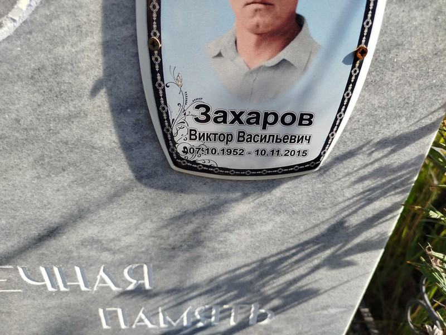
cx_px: 223
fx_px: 309
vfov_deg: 56.8
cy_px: 168
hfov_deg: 71.6
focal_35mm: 24
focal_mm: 5.31
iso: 50
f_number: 1.7
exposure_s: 1/547
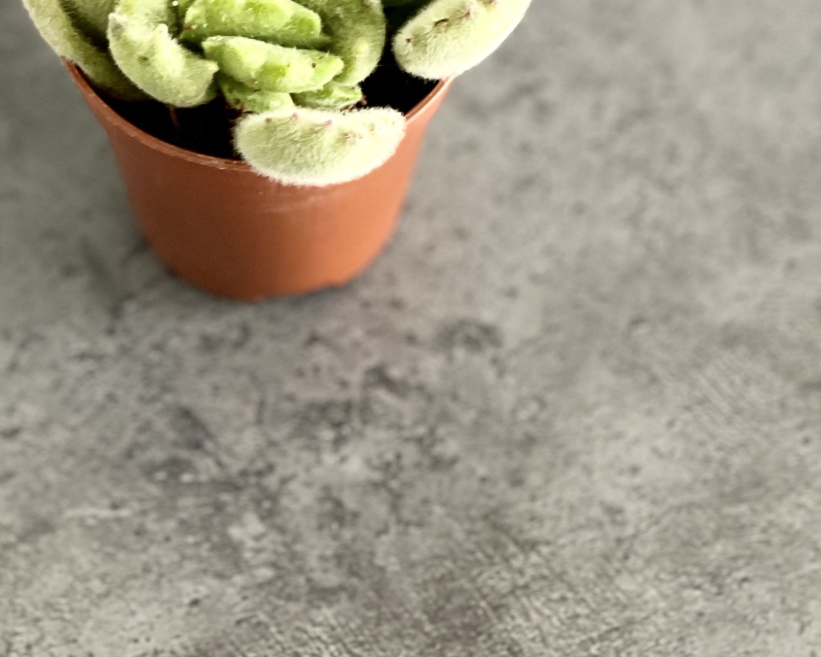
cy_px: -6
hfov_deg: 14.3
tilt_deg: -56.7
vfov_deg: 11.4
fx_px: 3256
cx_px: 209
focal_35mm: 134
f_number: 2.2
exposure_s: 1/33
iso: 250
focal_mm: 7.5
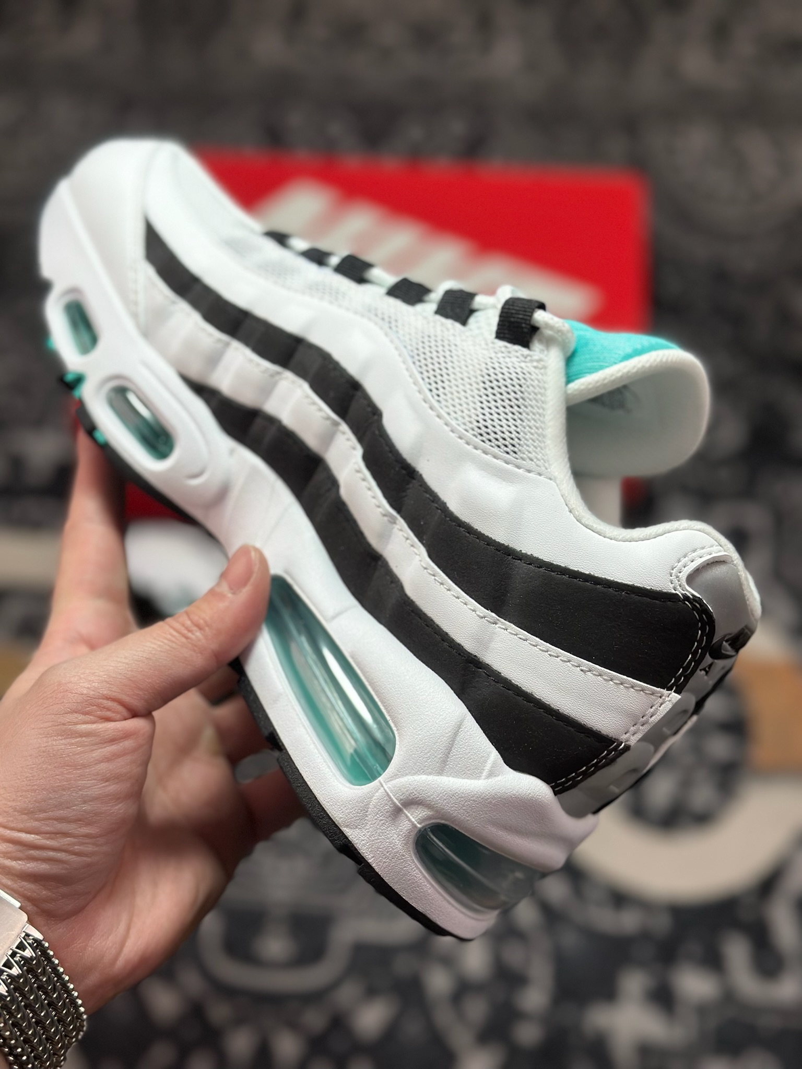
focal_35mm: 48
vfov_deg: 39.7
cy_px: 534
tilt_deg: -56.6
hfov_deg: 30.3
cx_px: 401
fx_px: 1483
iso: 80
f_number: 1.78
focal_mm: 6.86
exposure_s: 1/1613
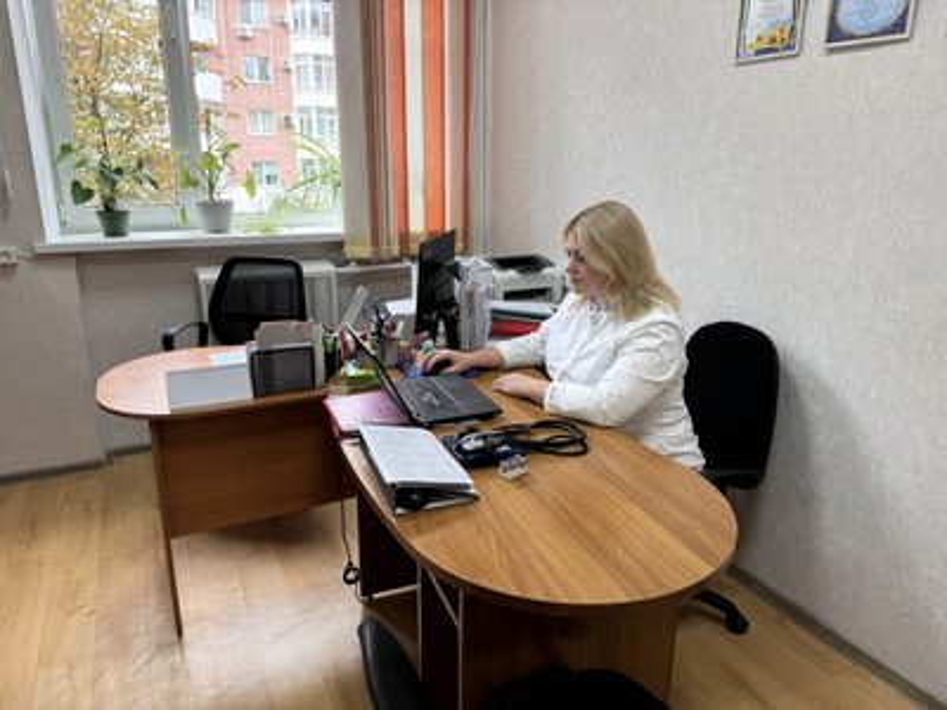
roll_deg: -0.7
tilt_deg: -16.9
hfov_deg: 71.6
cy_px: 355
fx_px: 657
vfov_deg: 56.8
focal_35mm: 24
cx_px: 474
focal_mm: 6.76
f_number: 1.78
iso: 64
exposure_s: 1/100
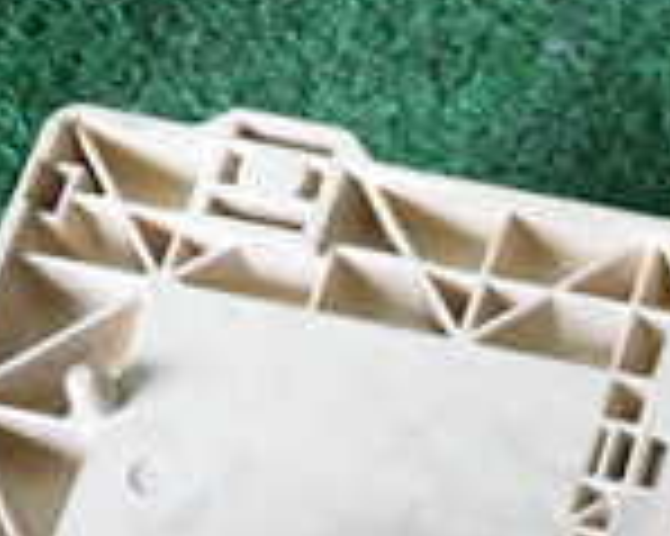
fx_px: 2338
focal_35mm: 118
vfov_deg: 12.4
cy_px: 802
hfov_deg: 15.1
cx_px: 1003
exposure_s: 1/125
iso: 125
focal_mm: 5.4
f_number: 2.3
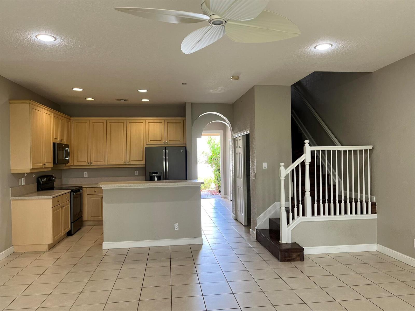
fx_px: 312
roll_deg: +0.8
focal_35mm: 26
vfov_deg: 53.1
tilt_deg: -0.6
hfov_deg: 67.3
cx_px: 208
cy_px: 156
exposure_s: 1/120
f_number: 1.6
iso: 100
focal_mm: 5.1
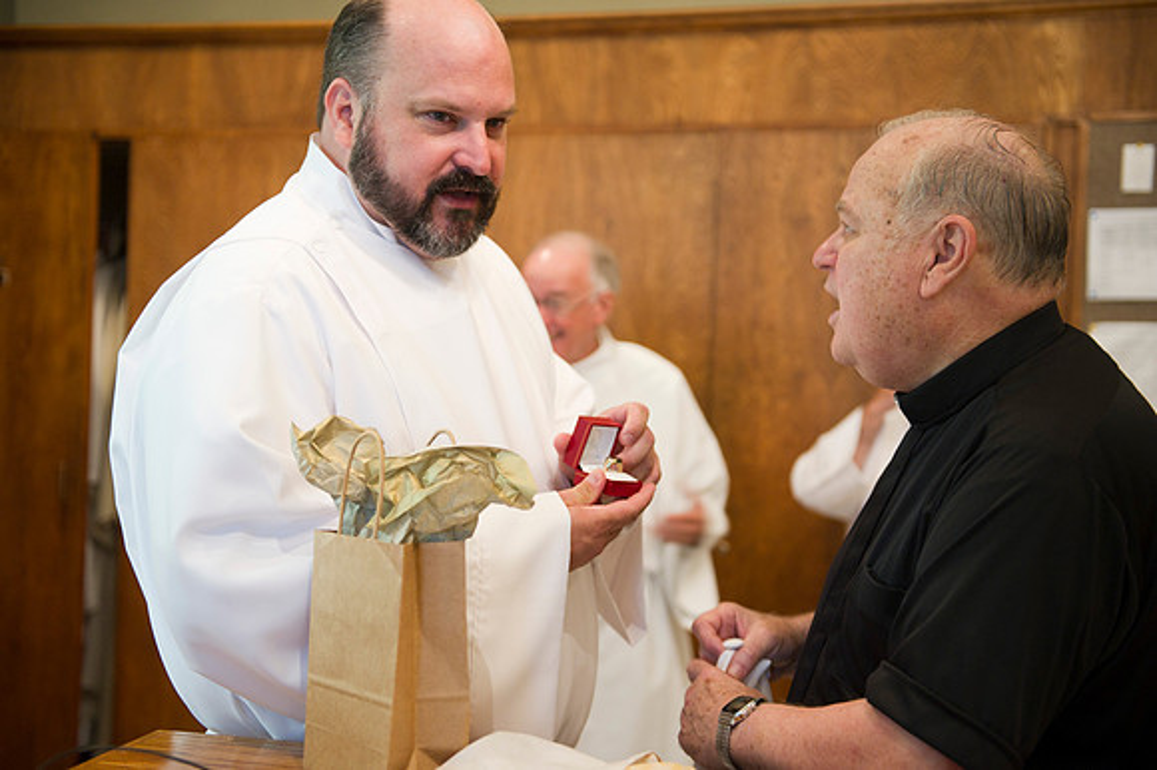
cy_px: 385
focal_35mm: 48
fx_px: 1542
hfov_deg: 41.1
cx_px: 578
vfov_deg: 28.0
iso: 2000
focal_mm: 48
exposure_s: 1/40
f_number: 2.8
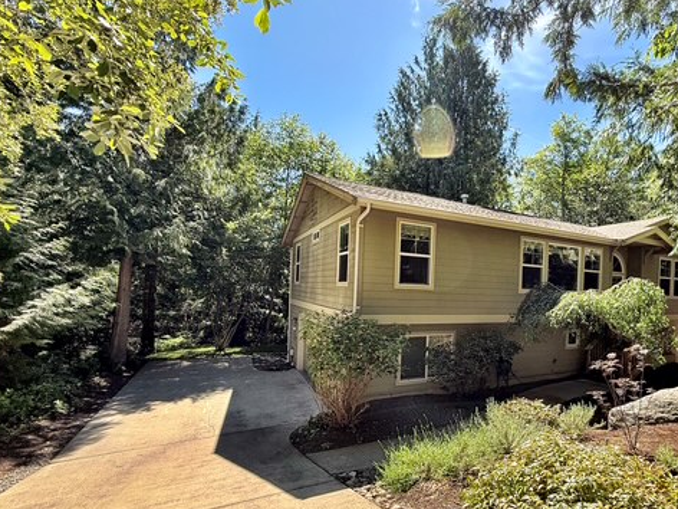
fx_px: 372
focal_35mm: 19
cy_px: 293
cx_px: 444
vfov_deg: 68.3
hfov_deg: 82.2
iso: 50
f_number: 2.2
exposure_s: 1/353
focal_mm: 2.22
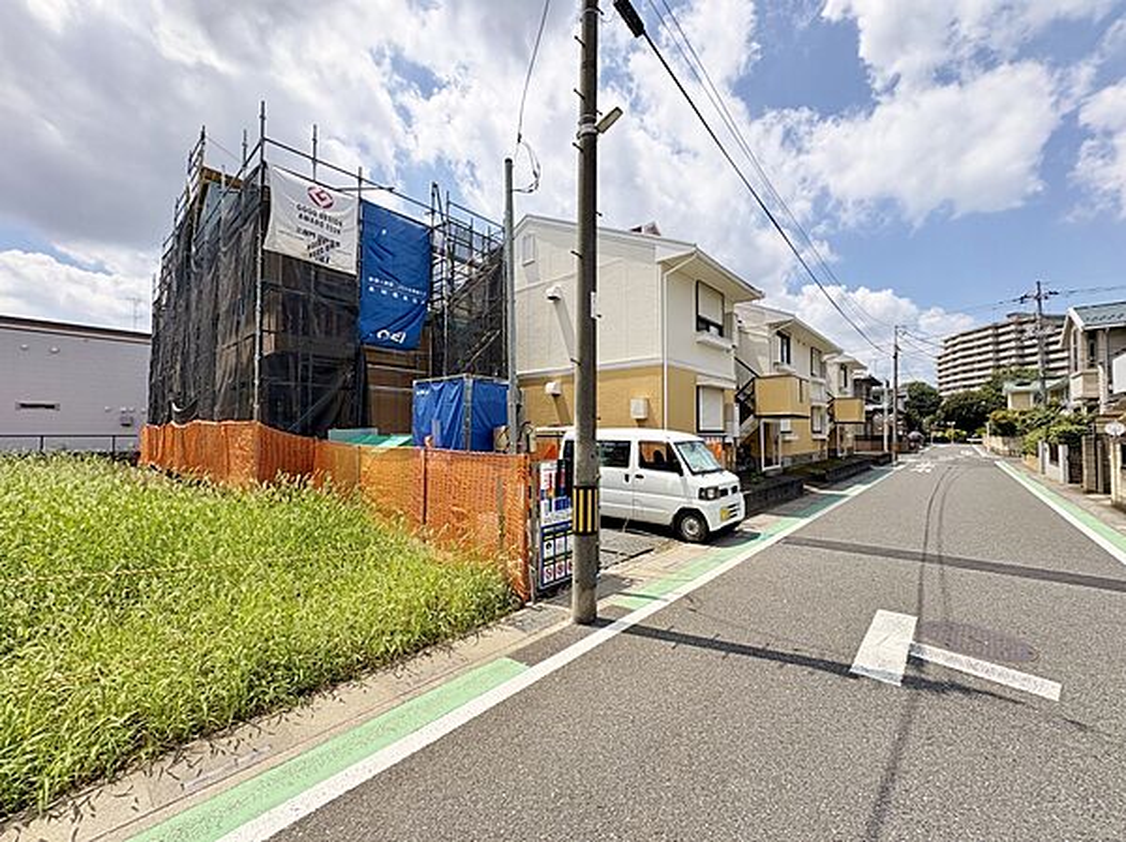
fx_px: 455
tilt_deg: +2.1
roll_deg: +0.8
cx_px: 563
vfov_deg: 85.6
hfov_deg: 102.1
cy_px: 421
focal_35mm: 14
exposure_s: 1/1832
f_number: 2.2
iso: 50
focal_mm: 2.22
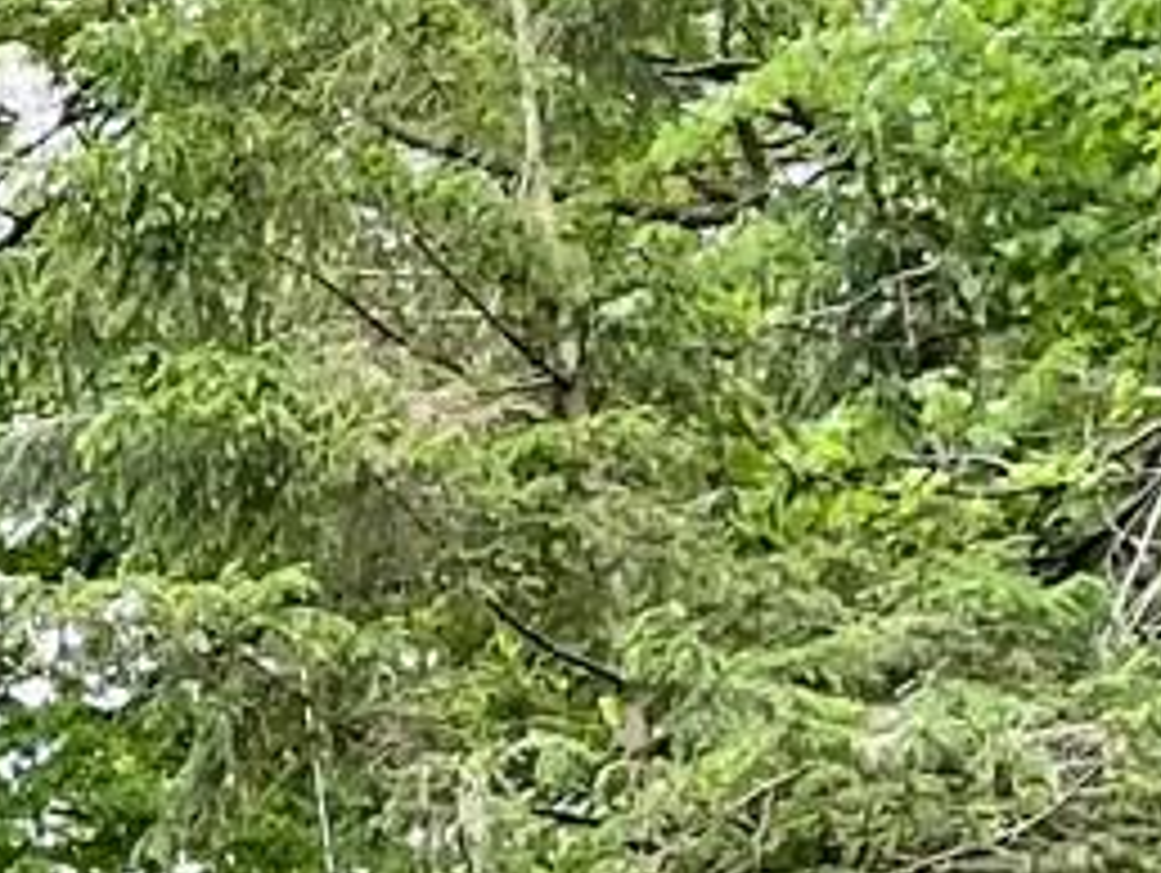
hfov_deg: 7.7
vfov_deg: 7.0
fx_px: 6916
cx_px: -2830
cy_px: 1782
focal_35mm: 206
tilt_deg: +17.0
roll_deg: +1.4
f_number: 1.6
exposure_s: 1/208
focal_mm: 4.2
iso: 32
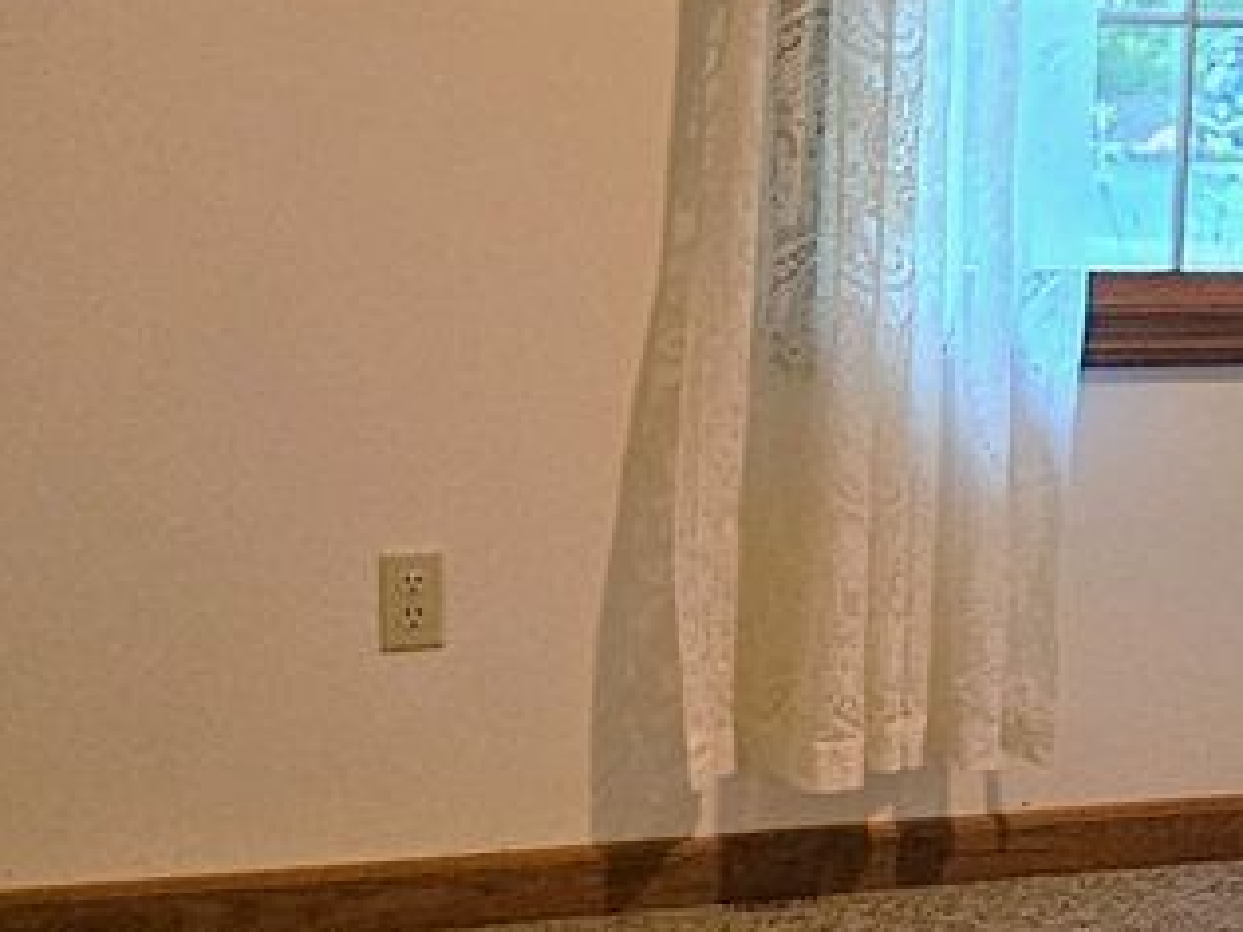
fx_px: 2225
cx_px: 1235
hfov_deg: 29.2
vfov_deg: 23.6
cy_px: 401
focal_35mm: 62
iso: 500
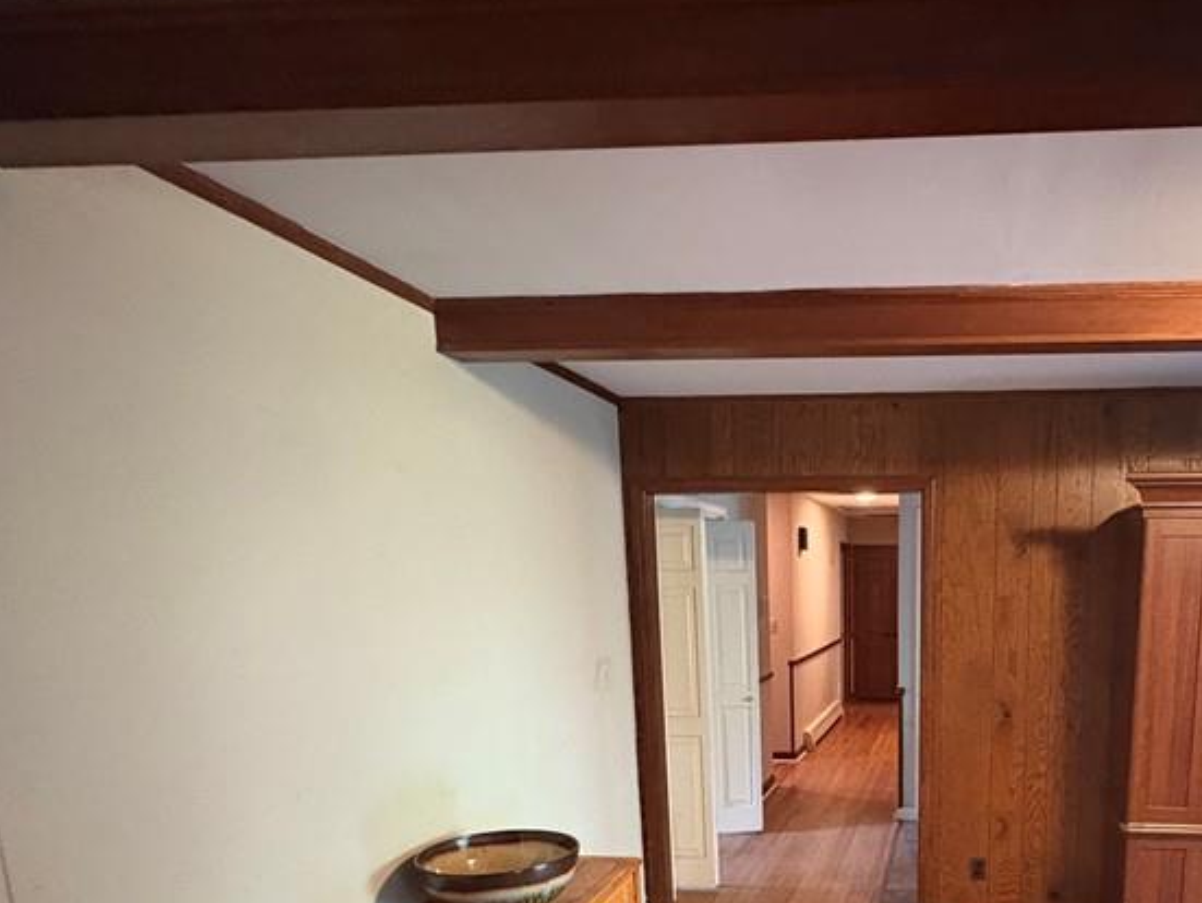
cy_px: 752
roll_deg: -0.3
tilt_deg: -9.6
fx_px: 903
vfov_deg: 49.3
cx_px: 890
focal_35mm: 26
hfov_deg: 63.6
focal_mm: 2.22
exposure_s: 1/30
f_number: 2.2
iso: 800
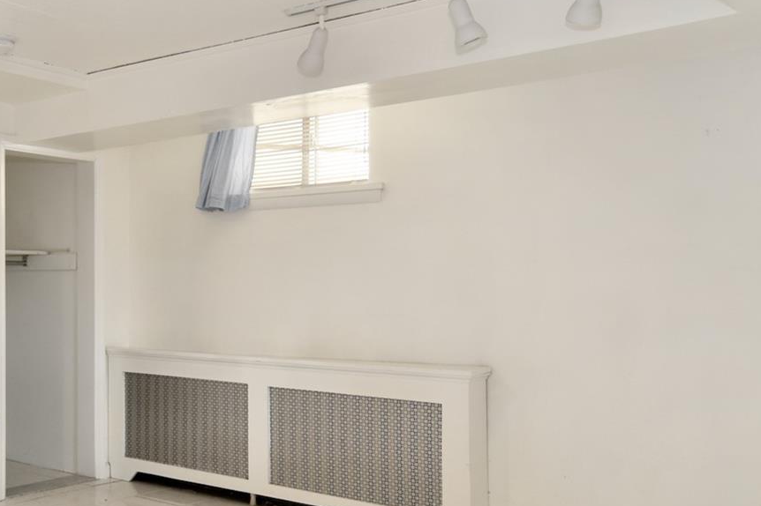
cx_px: 37
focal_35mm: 39
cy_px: 294
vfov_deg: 34.0
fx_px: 828
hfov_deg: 43.7
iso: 640
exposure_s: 1/25
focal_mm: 11
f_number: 8
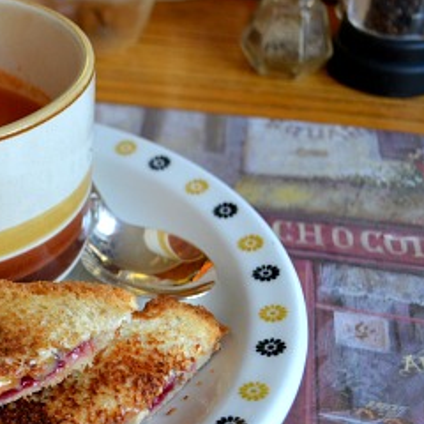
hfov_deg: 23.1
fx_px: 970
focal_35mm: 70
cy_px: 288
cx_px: -48
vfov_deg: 24.5
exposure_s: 1/25
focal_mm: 22
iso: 400
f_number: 4
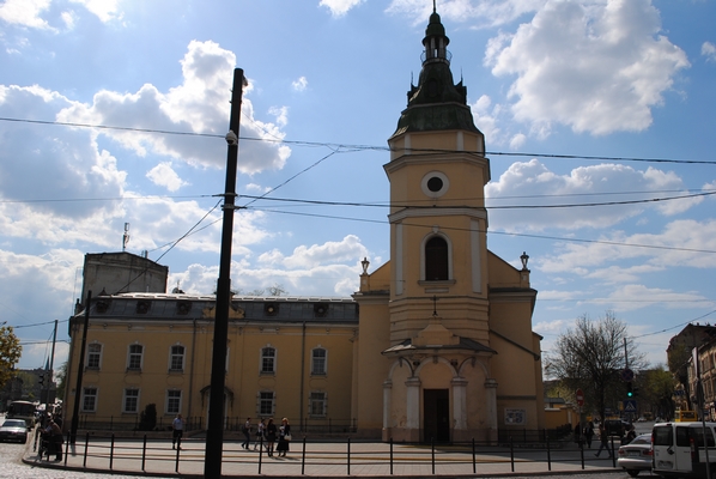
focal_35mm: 33
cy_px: 240
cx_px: 358
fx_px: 657
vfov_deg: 40.1
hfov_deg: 57.2
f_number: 10
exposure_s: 1/400
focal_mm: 22
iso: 100
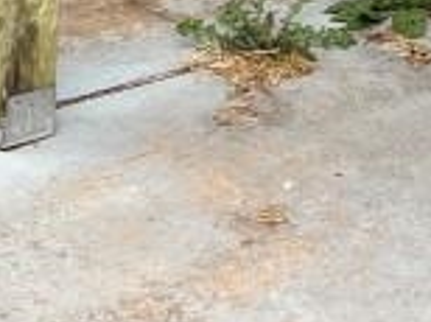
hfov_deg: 11.4
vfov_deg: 7.3
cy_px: -742
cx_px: 257
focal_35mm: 173
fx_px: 2151
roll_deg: -2.9
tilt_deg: +0.6
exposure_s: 1/143
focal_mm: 5.1
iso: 40
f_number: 1.6
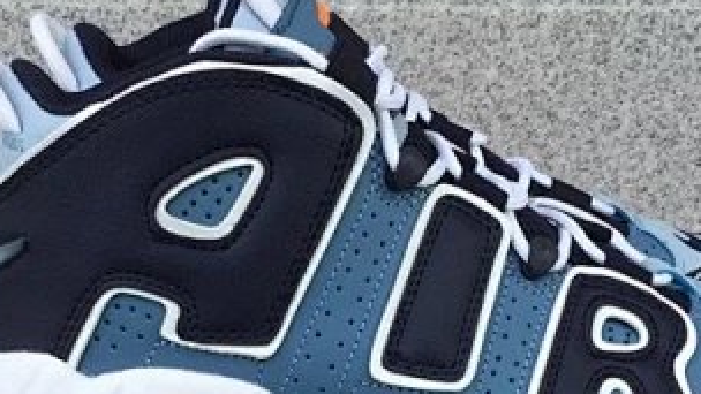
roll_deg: +0.0
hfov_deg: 29.7
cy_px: 359
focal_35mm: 71
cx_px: 344
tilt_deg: -17.8
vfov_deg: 16.7
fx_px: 1320
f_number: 2.4
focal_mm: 3.3
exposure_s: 1/348
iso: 25
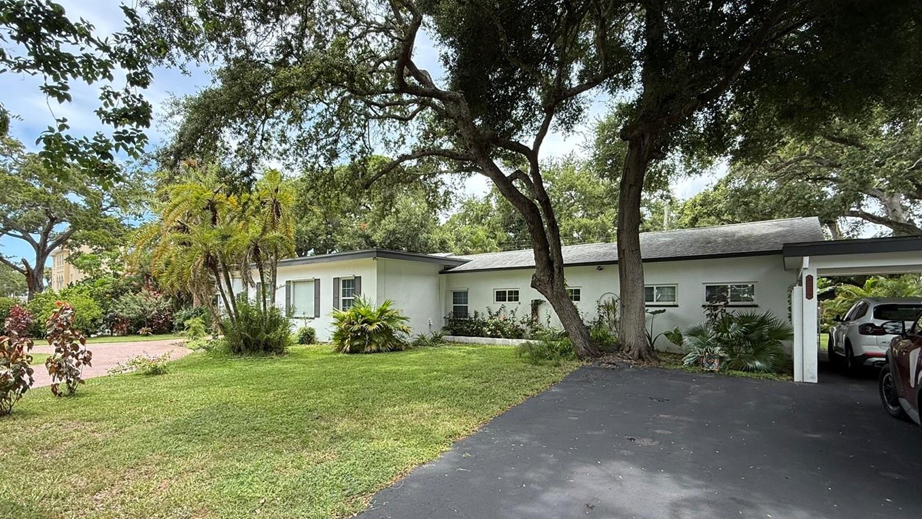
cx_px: 441
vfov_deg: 60.6
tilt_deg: -0.2
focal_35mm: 18
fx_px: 440
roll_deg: -1.5
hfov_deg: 92.6
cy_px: 305
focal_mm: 2.22
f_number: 2.2
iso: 64
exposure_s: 1/602
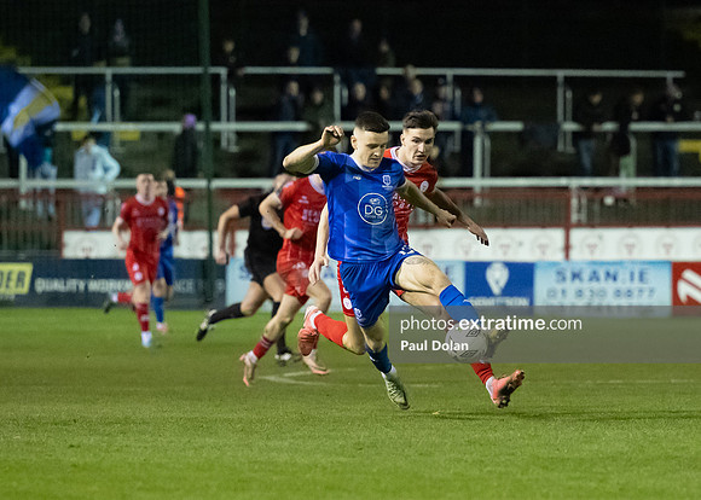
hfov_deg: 5.2
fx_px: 7742
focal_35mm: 389
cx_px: 416
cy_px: 320
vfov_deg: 3.7
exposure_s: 1/1250
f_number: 3.2
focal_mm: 165
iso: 6400
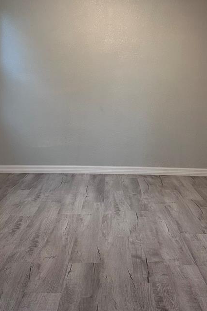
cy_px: 111
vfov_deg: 41.5
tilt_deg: -1.8
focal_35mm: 47
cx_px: 109
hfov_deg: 28.7
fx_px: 405
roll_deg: -1.3
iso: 200
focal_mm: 6.86
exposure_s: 1/120
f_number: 1.78
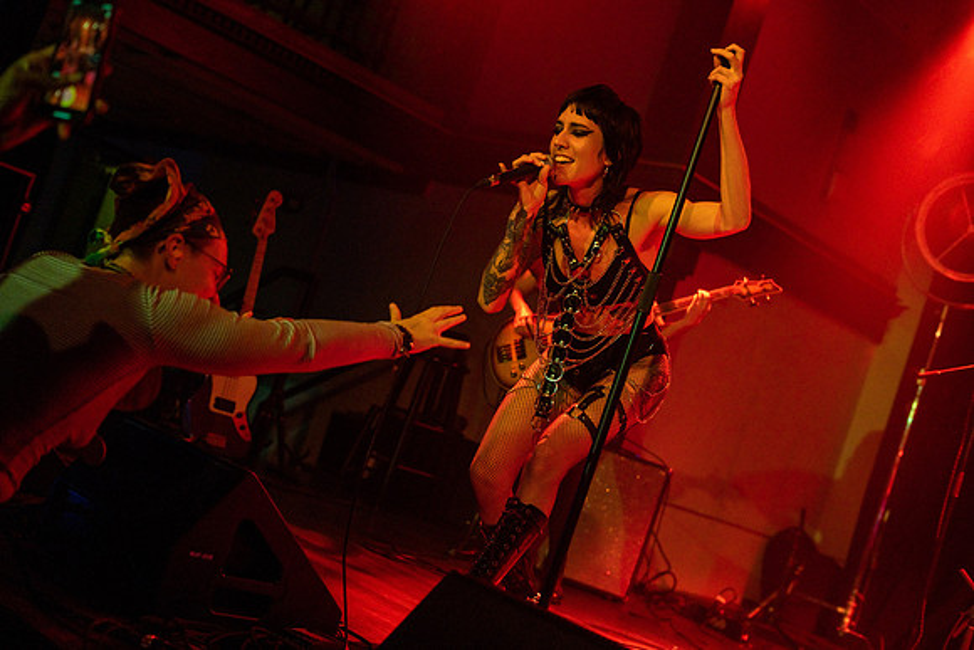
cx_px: 487
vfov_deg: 27.0
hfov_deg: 39.6
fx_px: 1353
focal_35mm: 50
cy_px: 325
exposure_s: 1/250
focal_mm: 50
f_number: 2.8
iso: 3200
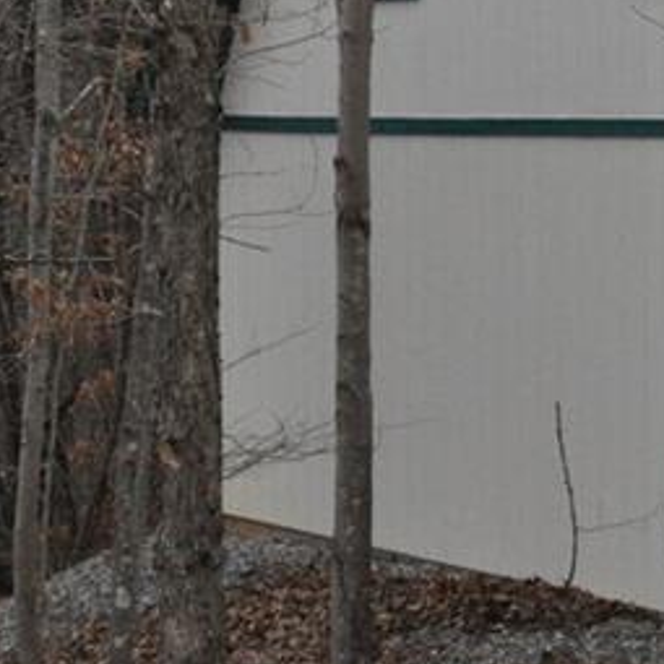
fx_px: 3103
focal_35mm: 143
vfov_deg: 12.2
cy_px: 118
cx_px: 1114
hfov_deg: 11.5
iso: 2500
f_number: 13
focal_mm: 28
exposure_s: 1/200
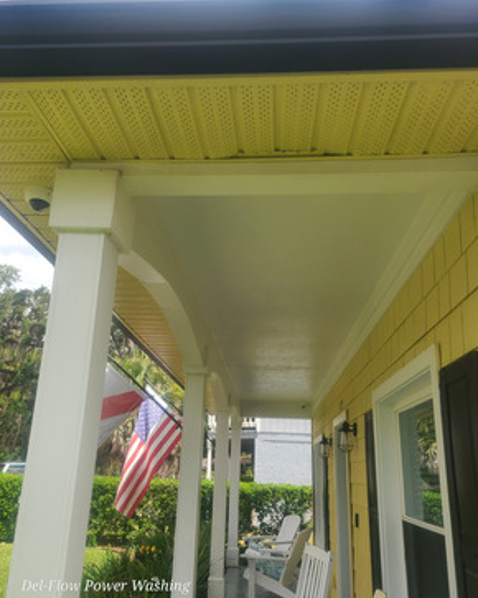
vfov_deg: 62.2
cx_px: 237
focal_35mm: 28
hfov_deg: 51.5
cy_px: 316
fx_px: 496
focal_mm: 5.4
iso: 40
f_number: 1.8
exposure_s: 1/1347
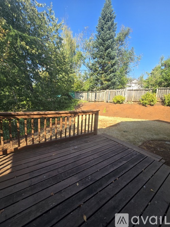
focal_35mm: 13
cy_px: 114
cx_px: 85
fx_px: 85
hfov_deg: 89.9
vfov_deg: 106.2
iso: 50
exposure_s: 1/599
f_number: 2.2
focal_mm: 2.2
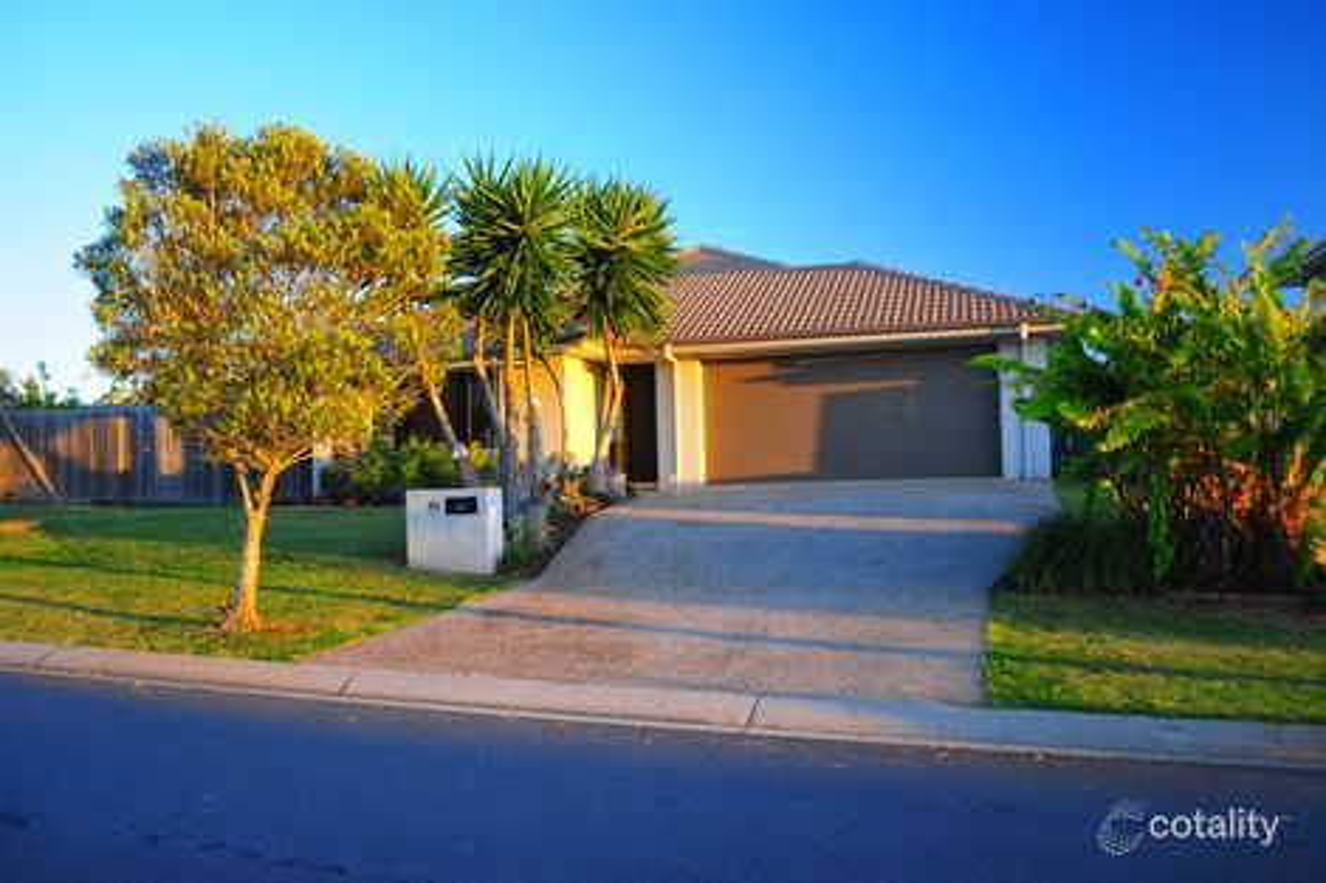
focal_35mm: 30
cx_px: 663
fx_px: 1105
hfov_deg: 61.9
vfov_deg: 43.6
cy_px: 442
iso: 160
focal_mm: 20
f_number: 3.8
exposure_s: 1/40
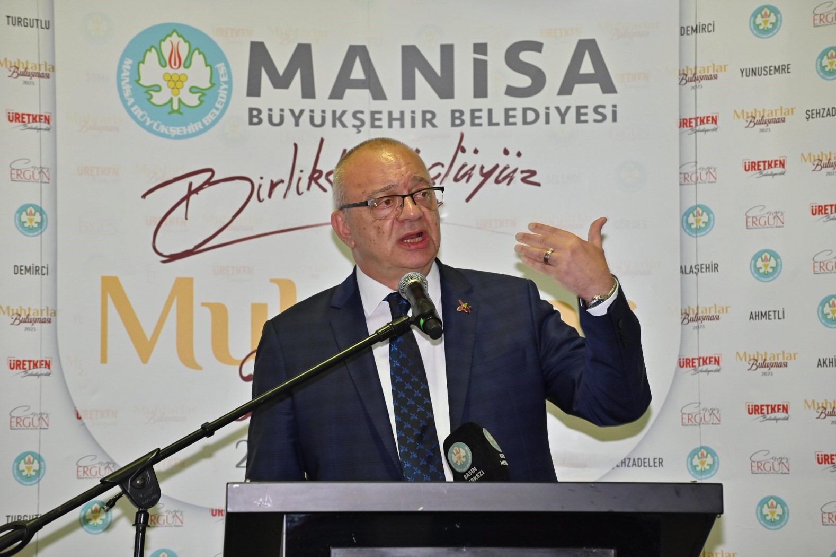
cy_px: 278
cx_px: 418
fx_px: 2831
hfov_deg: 16.8
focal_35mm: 122
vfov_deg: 11.2
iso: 800
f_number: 7.1
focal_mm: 122
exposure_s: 1/60
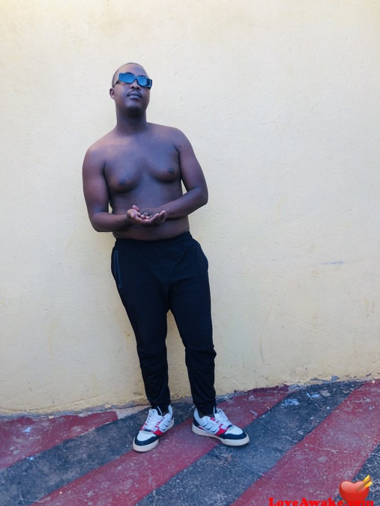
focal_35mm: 29
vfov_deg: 61.7
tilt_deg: -4.9
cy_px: 254
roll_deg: +3.1
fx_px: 424
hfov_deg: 48.2
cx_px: 184
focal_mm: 3.99
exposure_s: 1/120
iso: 32
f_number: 1.8
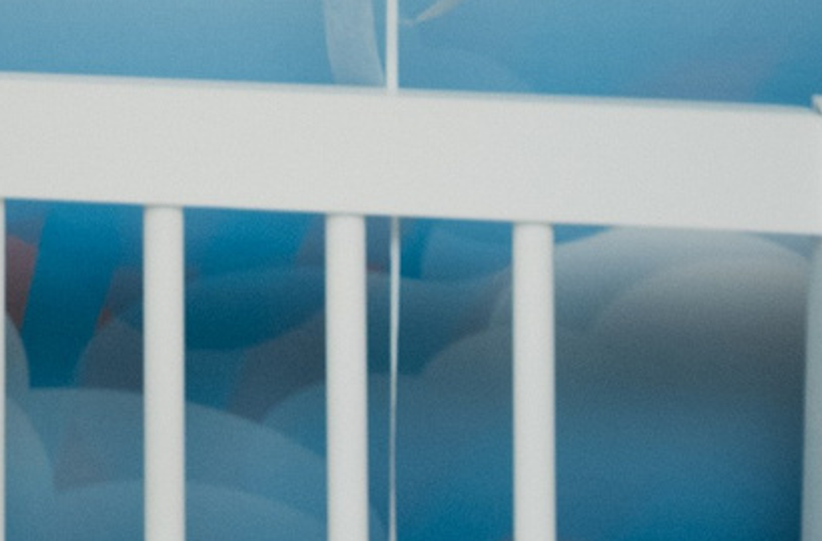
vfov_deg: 5.6
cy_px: -1085
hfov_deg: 8.3
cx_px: -1166
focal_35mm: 228
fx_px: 5186
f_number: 4
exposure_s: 1/160
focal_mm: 34
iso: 200
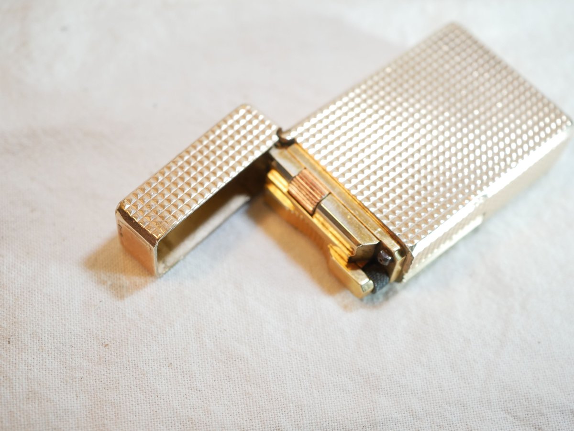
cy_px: 216
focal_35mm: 60
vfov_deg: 24.4
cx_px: 287
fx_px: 995
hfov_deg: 32.2
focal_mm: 30
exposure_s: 1/500
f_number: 3.5
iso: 800
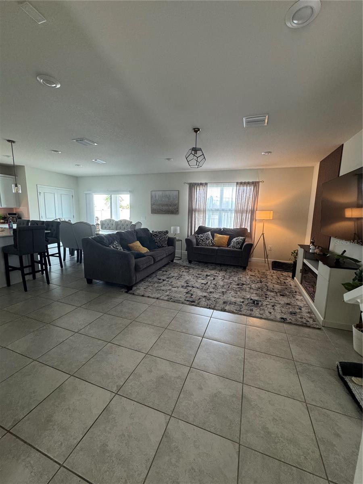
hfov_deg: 85.7
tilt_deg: -8.7
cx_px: 182
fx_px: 196
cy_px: 242
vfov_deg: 102.1
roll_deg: -1.3
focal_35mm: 14
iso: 200
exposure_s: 1/60
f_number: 2.2
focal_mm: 2.22
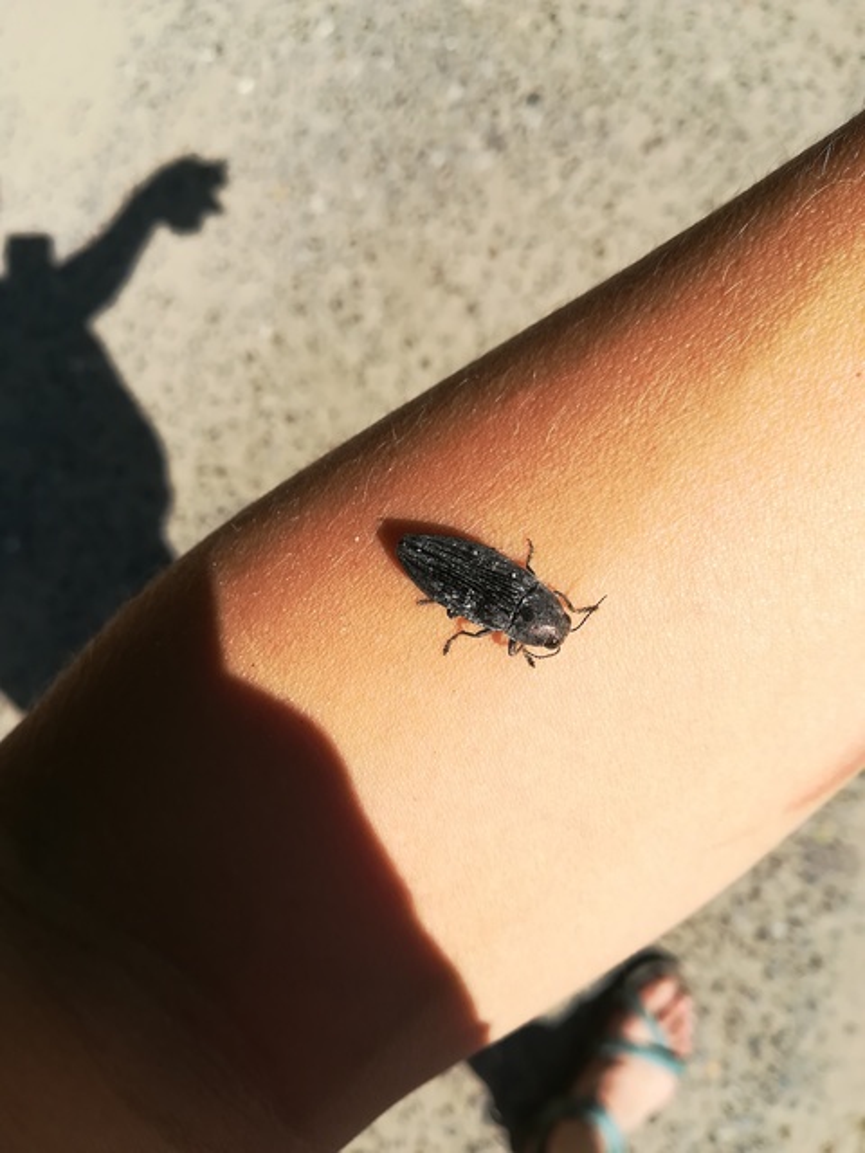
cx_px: 432
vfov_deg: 67.3
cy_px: 576
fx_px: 866
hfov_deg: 53.1
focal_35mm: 26
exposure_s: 1/1021
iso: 50
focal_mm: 3.83
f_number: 2.2
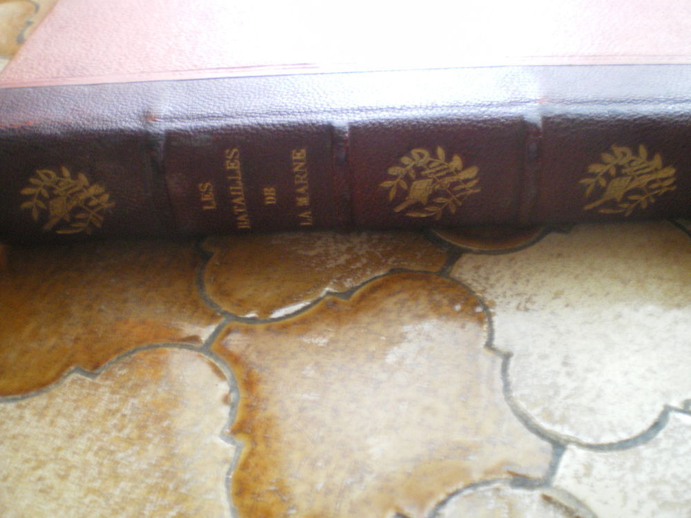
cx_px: 346
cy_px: 259
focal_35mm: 38
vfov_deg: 37.7
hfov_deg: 49.0
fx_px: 759
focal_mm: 6.3
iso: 400
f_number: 3.1
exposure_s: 1/8
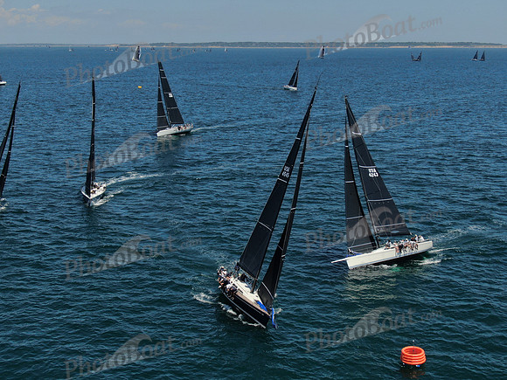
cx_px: 254
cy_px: 190
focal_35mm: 48
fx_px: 703
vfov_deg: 30.3
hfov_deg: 39.7
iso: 100
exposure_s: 1/1250
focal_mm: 8.6
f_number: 3.8
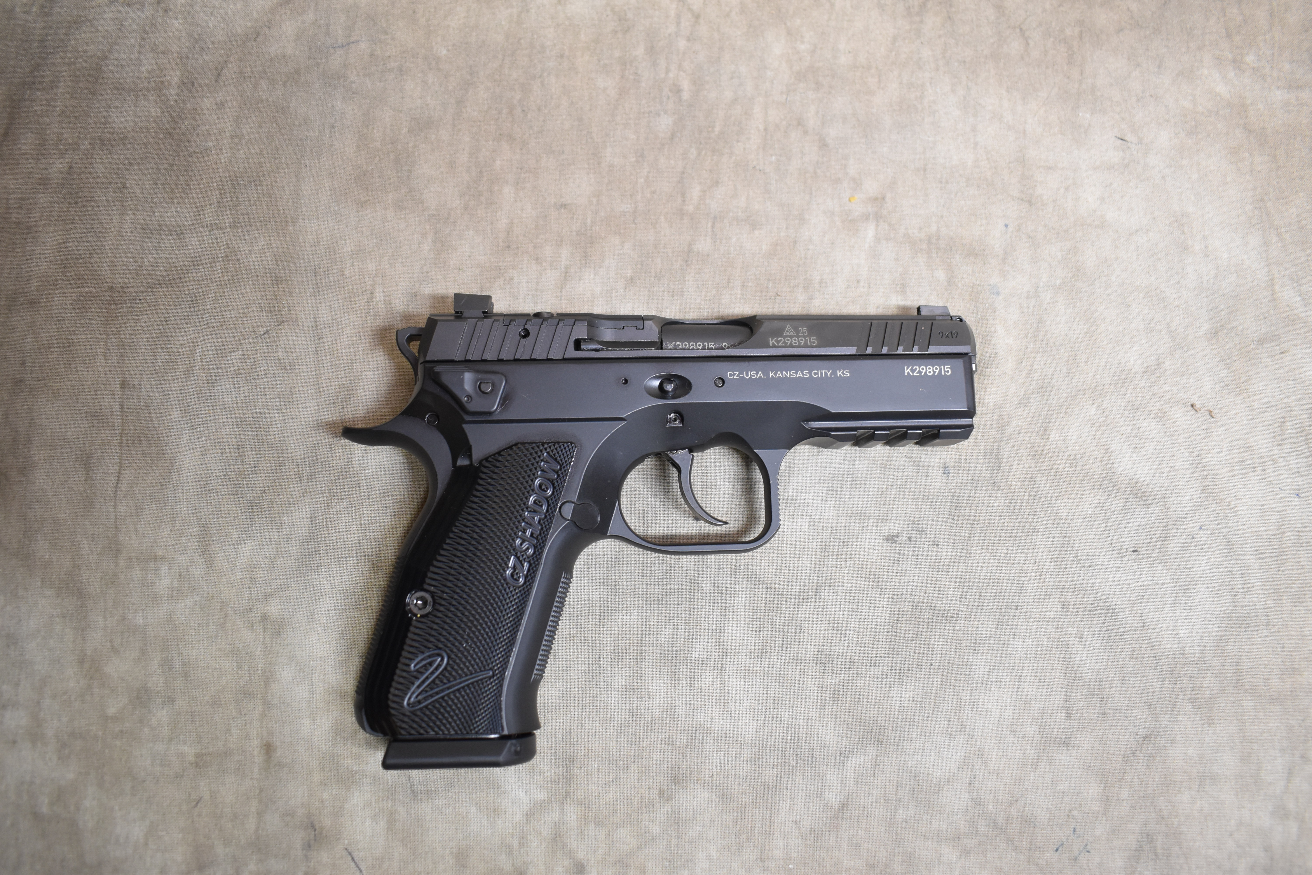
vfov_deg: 43.6
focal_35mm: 30
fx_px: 1093
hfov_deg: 61.9
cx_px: 656
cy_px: 438
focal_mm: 20
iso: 1100
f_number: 3.5
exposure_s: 1/125
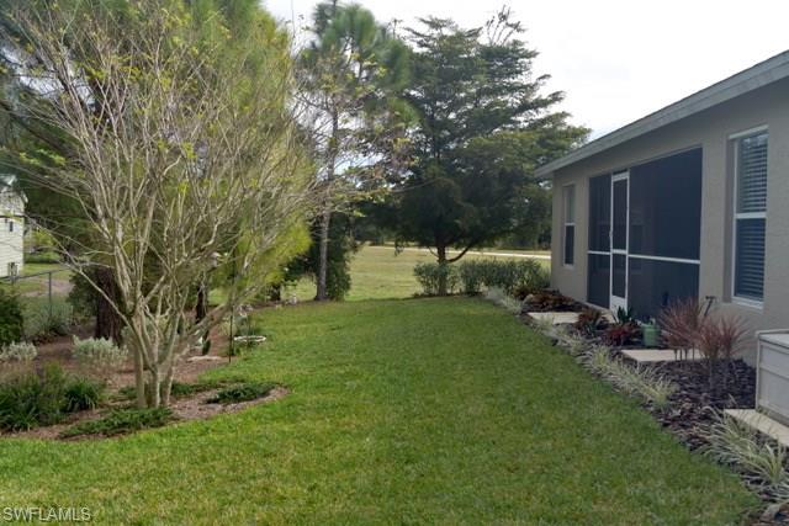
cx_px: 394
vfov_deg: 34.2
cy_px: 263
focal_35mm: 39
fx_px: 855
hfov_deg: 49.5
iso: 100
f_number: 8
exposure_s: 1/200
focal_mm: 26
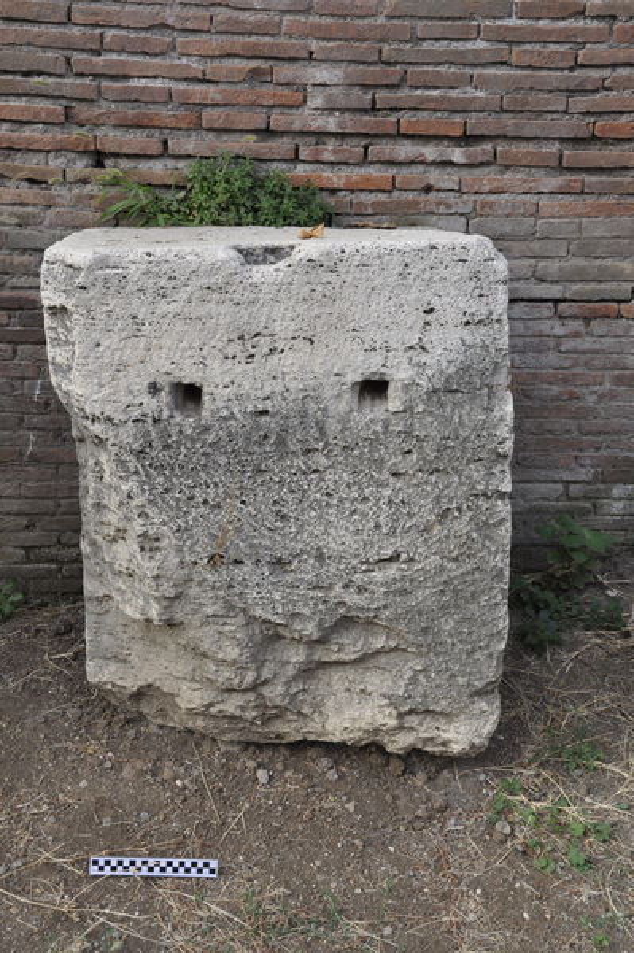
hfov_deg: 28.0
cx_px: 317
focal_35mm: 48
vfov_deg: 41.1
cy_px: 476
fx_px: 1270
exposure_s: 1/125
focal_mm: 32
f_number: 10
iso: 400
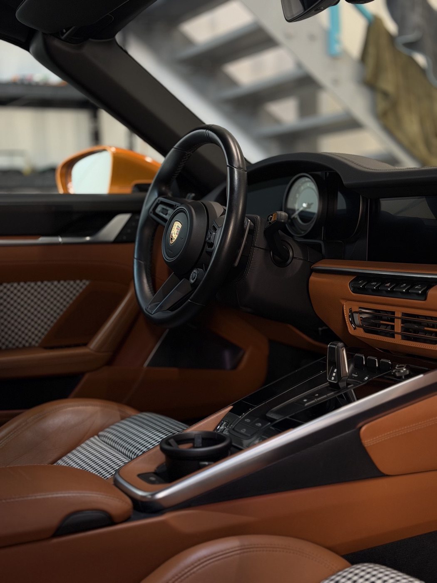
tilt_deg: -5.4
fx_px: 808
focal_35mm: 48
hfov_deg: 30.3
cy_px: 292
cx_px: 218
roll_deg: +2.2
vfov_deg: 39.7
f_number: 1.78
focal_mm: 6.76
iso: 80
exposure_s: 1/50
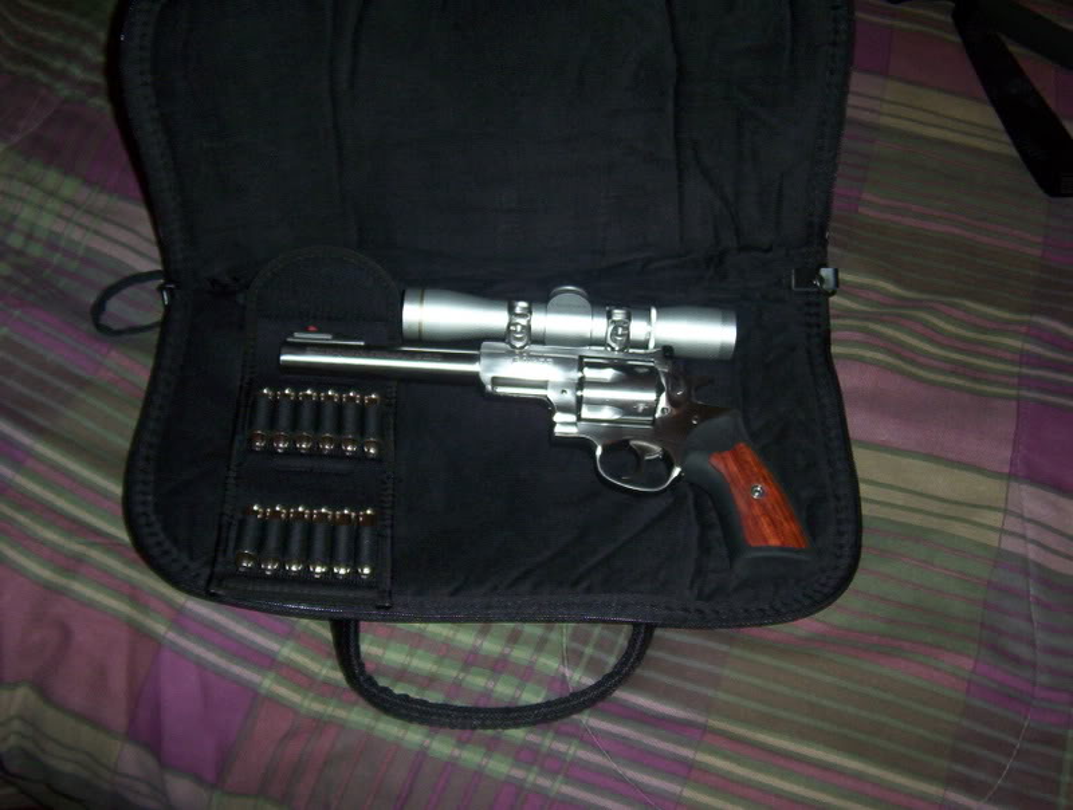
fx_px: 1119
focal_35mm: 36
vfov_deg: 39.8
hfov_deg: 51.2
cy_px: 405
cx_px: 536
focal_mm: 5.54
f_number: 2.76
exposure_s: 1/30
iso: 140
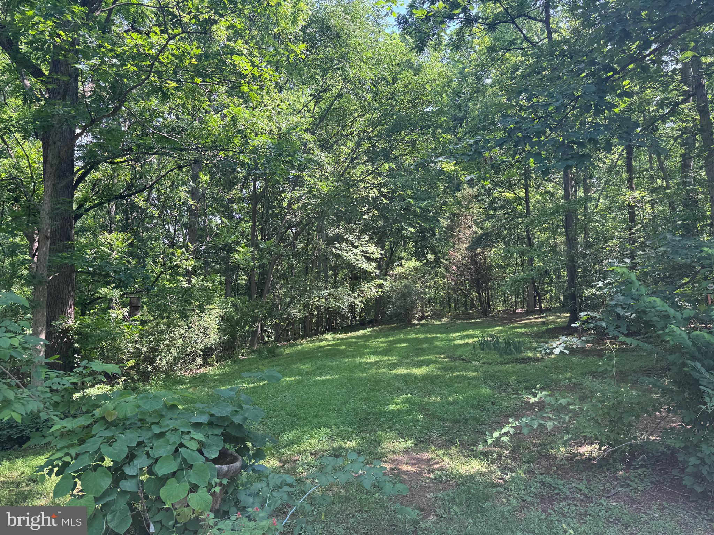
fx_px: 495
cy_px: 268
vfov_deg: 56.8
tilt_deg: +4.9
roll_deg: -0.9
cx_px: 357
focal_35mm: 24
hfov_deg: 71.6
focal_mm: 6.76
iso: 80
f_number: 1.78
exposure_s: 1/302
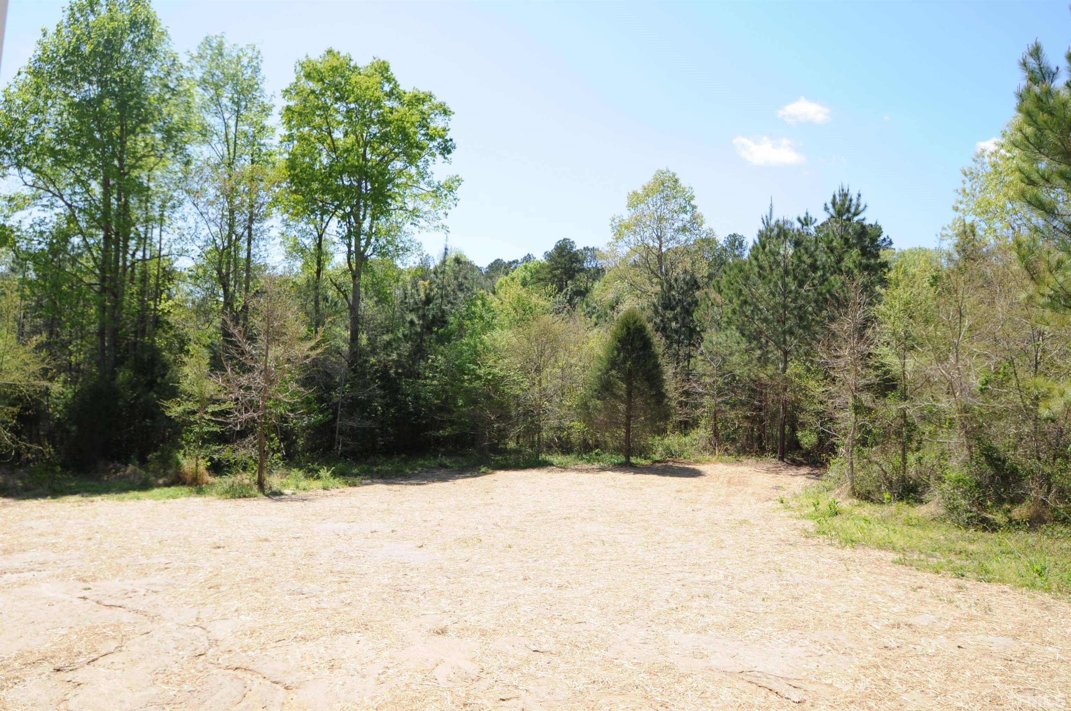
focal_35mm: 22
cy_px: 356
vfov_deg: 56.0
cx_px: 536
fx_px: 669
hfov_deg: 77.4
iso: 200
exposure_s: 1/320
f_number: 9
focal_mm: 15
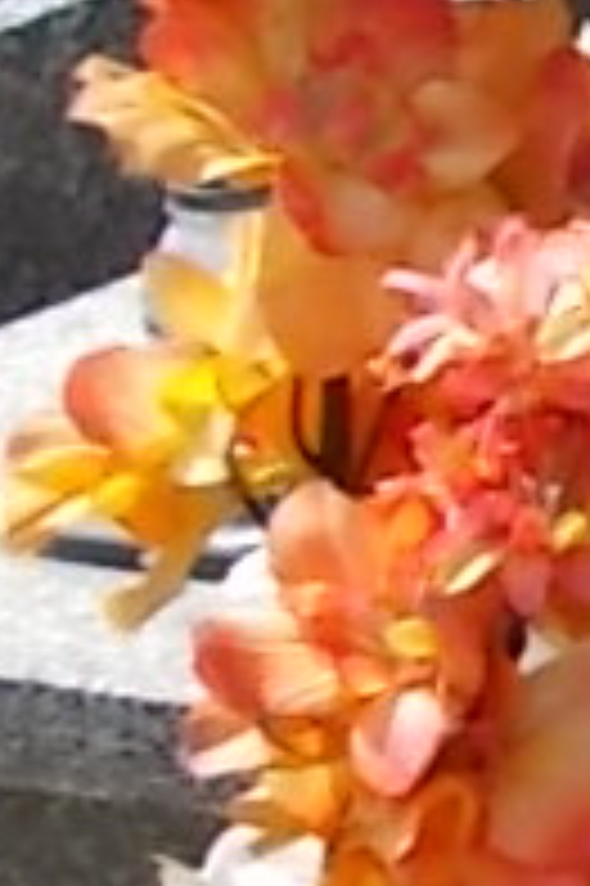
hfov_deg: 4.9
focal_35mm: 220
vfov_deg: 9.3
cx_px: 3175
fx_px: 5417
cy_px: -36
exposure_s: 1/160
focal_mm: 4.6
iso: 80
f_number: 8
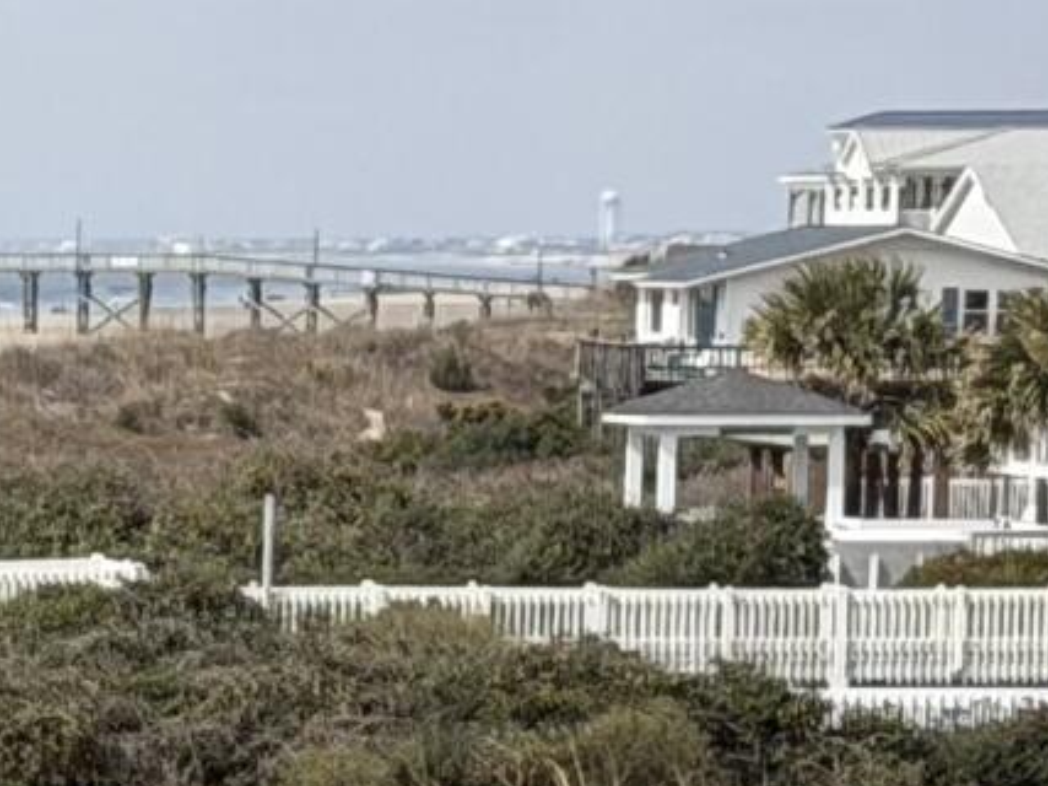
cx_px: -1365
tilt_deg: -5.7
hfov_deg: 5.7
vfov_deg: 4.4
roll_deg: +0.2
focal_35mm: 337
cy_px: 1265
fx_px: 10200
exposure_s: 1/4329
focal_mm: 6.76
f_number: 1.78
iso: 64
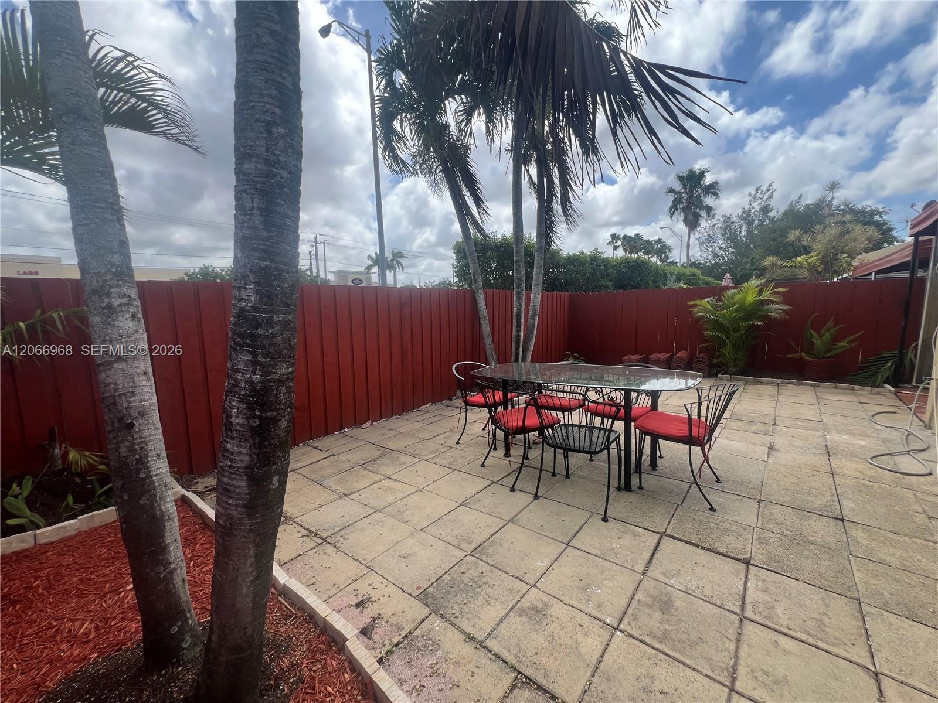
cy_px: 352
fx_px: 352
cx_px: 469
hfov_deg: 106.2
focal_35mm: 13
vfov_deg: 89.9
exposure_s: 1/677
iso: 32
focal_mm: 1.57
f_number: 1.8
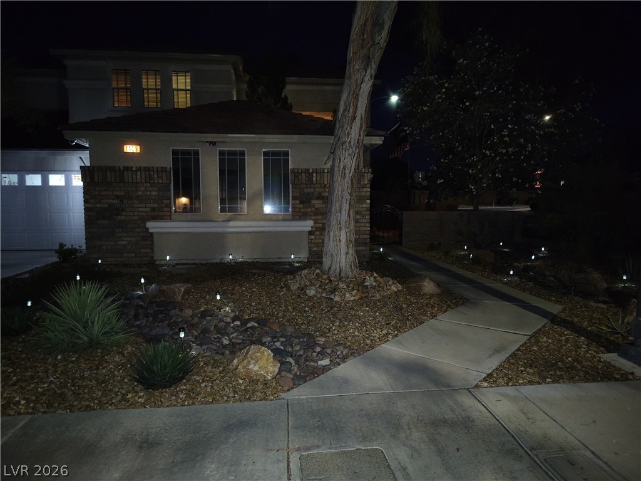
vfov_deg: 56.8
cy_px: 240
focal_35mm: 24
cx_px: 320
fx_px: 444
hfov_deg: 71.6
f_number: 1.8
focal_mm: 5.56
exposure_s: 1/25
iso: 3864
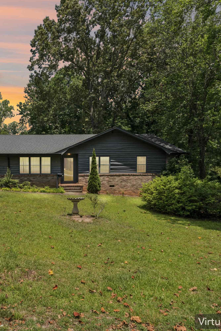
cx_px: 37
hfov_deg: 49.2
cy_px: 163
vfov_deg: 73.6
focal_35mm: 24
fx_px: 222
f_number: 22
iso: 100
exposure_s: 1/20
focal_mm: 15.7
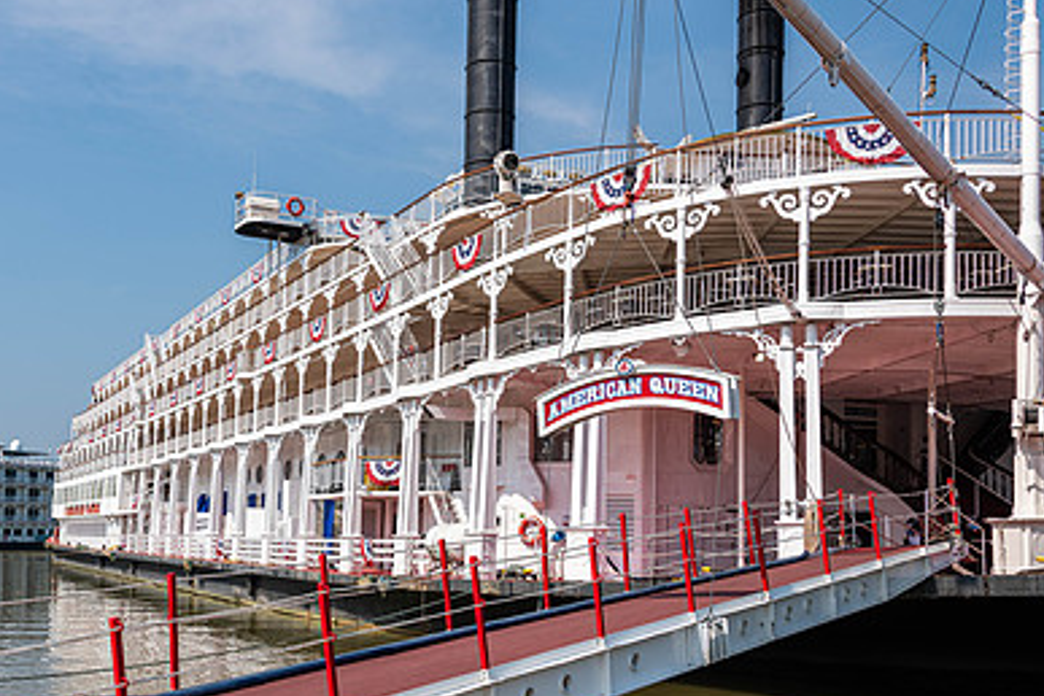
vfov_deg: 31.6
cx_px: 413
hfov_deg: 46.1
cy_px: 479
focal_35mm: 42
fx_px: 1218
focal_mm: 28
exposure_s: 1/160
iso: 64
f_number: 8
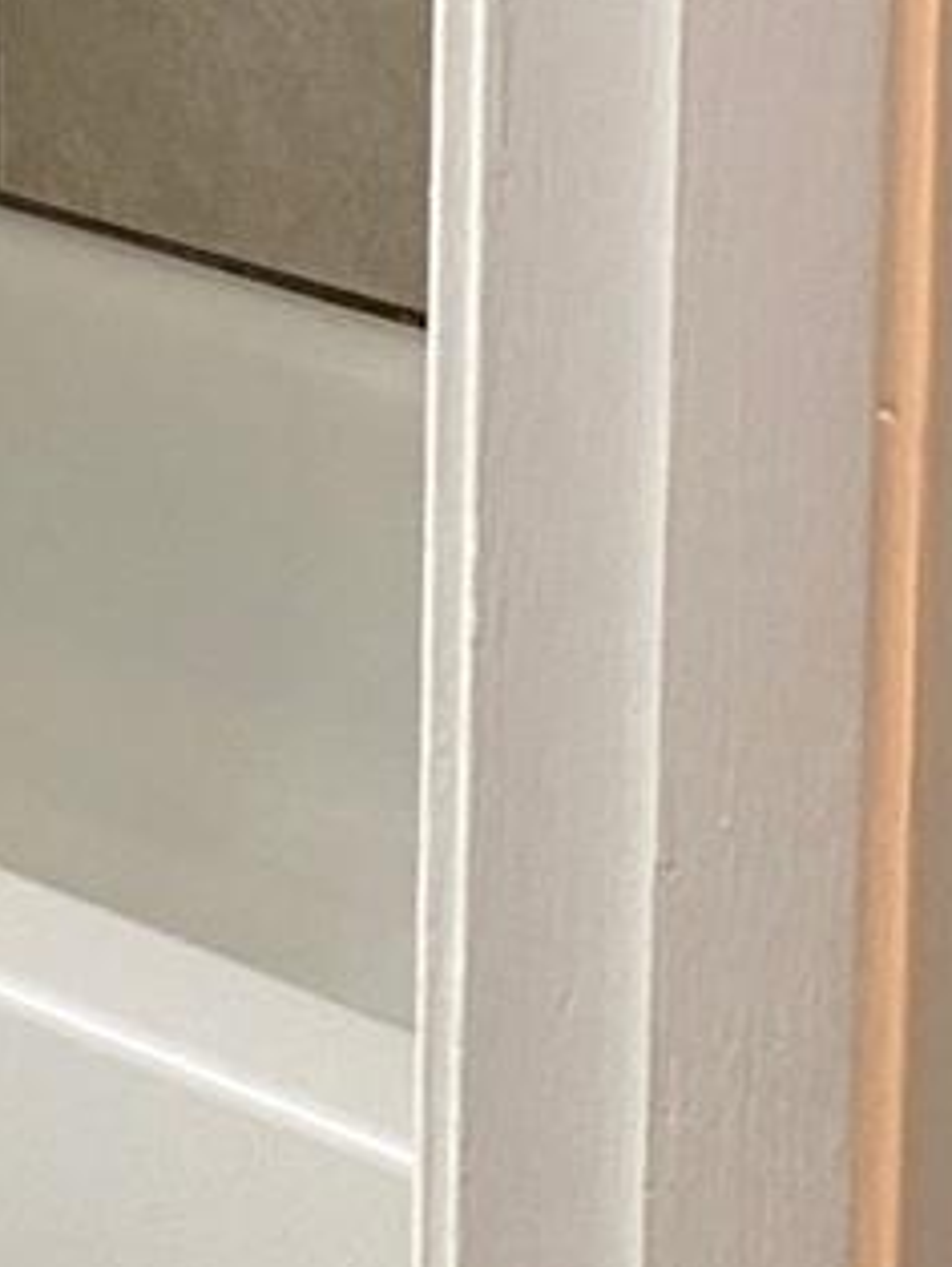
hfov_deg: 10.7
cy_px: -868
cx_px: -912
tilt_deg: -9.2
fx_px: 4651
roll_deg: +1.0
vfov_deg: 14.1
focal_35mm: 127
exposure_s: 1/60
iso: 125
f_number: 1.8
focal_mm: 4.25
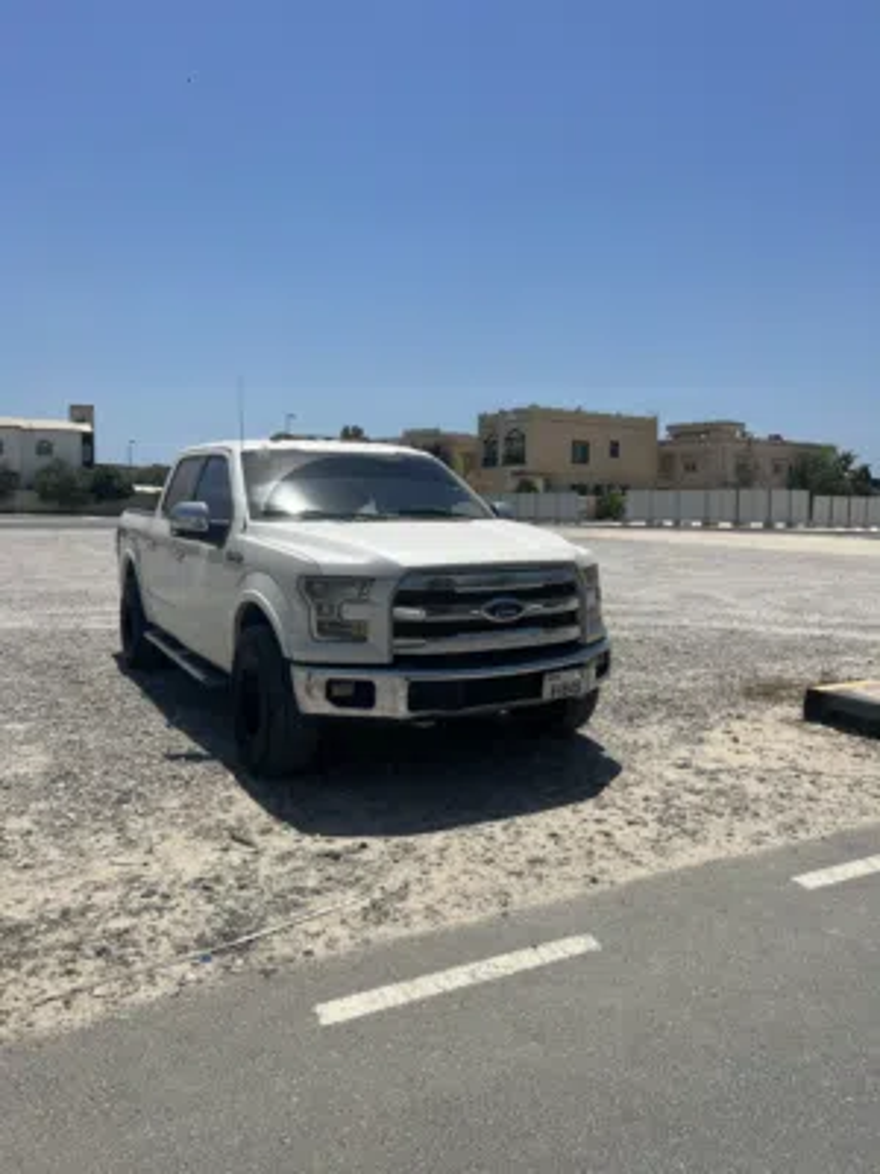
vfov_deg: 67.3
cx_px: 440
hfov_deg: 53.1
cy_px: 587
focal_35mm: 26
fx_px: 881
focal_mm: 5.7
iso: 50
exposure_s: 1/9434
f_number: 1.5
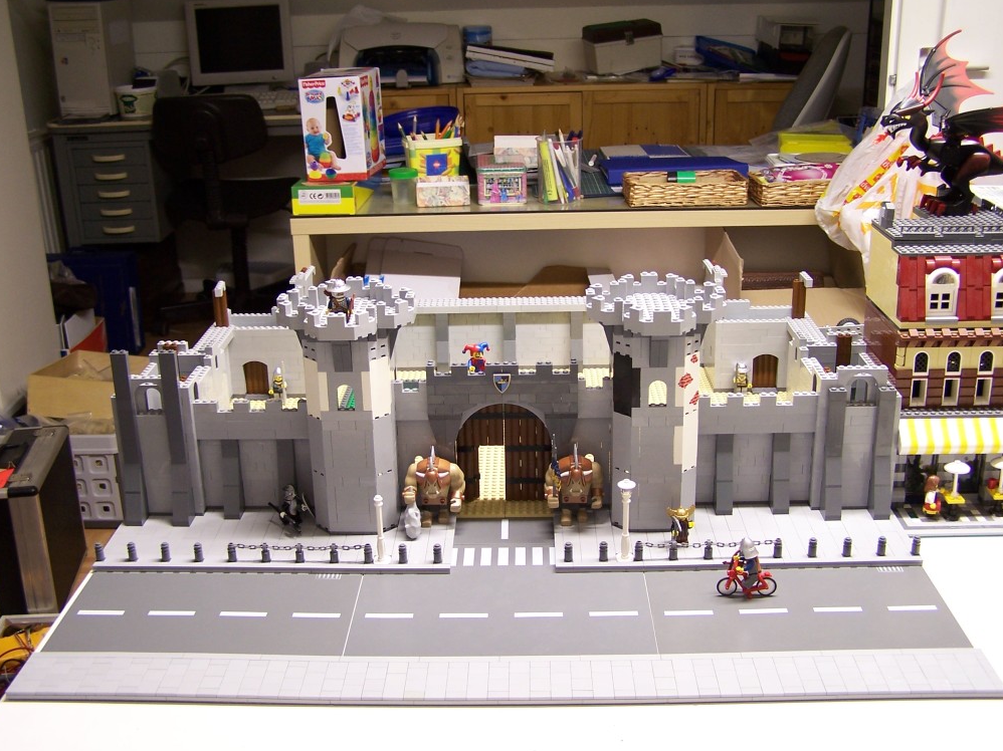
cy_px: 371
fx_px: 1130
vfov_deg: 36.8
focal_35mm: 39
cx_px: 503
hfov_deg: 47.9
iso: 80
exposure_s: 1/4
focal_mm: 6.3
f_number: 2.8
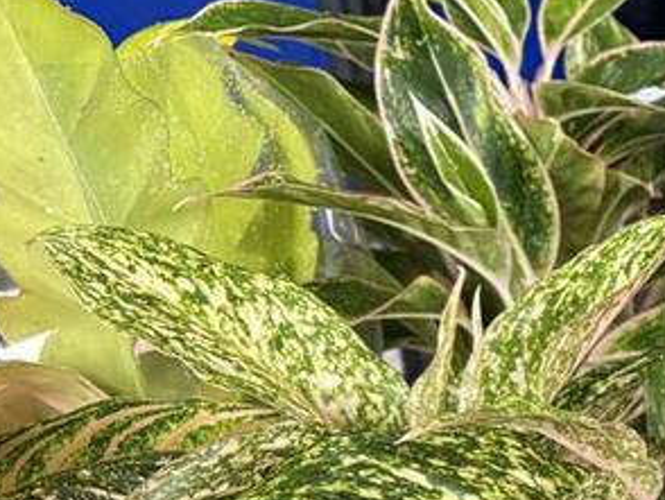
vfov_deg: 13.9
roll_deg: +0.5
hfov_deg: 15.8
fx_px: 2038
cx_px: 1201
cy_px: 428
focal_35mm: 106
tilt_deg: -20.8
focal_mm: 5.96
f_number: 1.6
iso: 200
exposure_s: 1/60
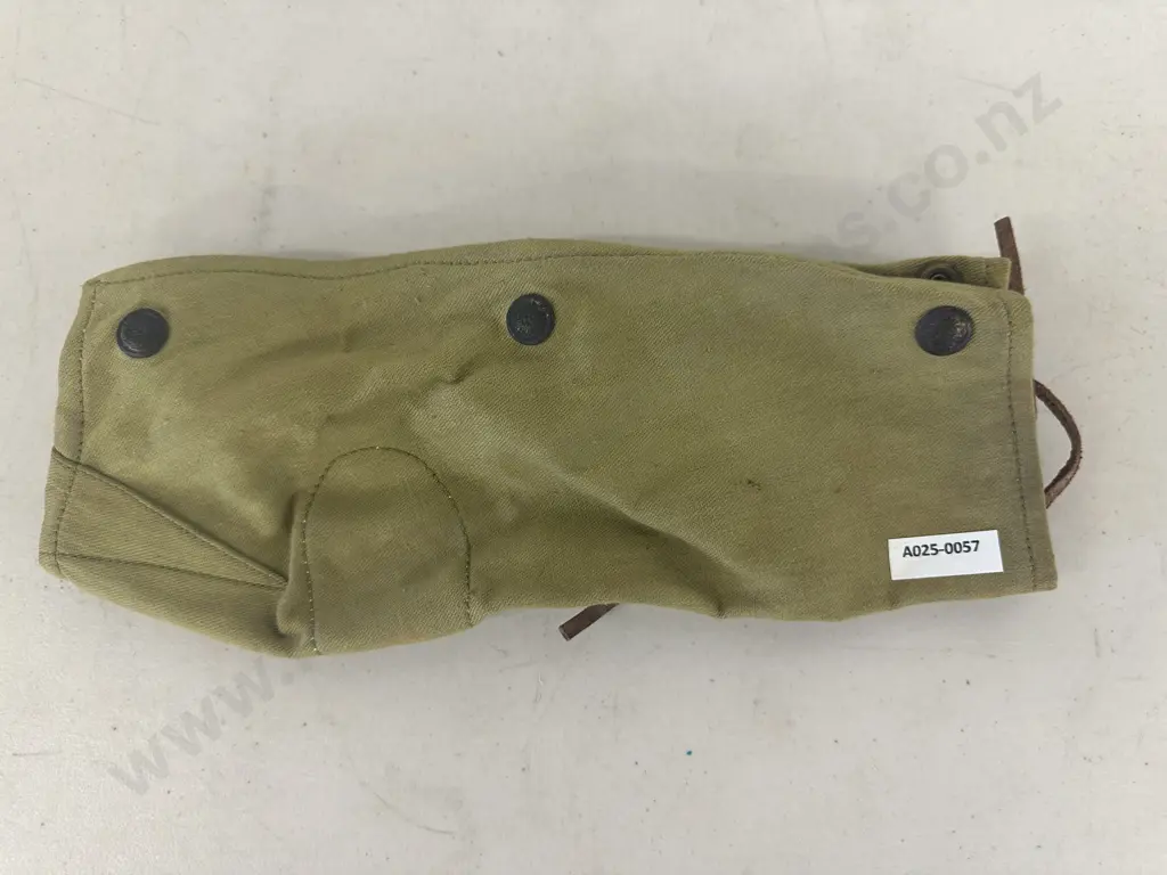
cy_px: 438
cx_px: 584
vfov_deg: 56.8
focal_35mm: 24
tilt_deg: -81.6
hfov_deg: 71.6
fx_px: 809
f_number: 1.78
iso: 125
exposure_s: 1/50
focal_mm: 6.86
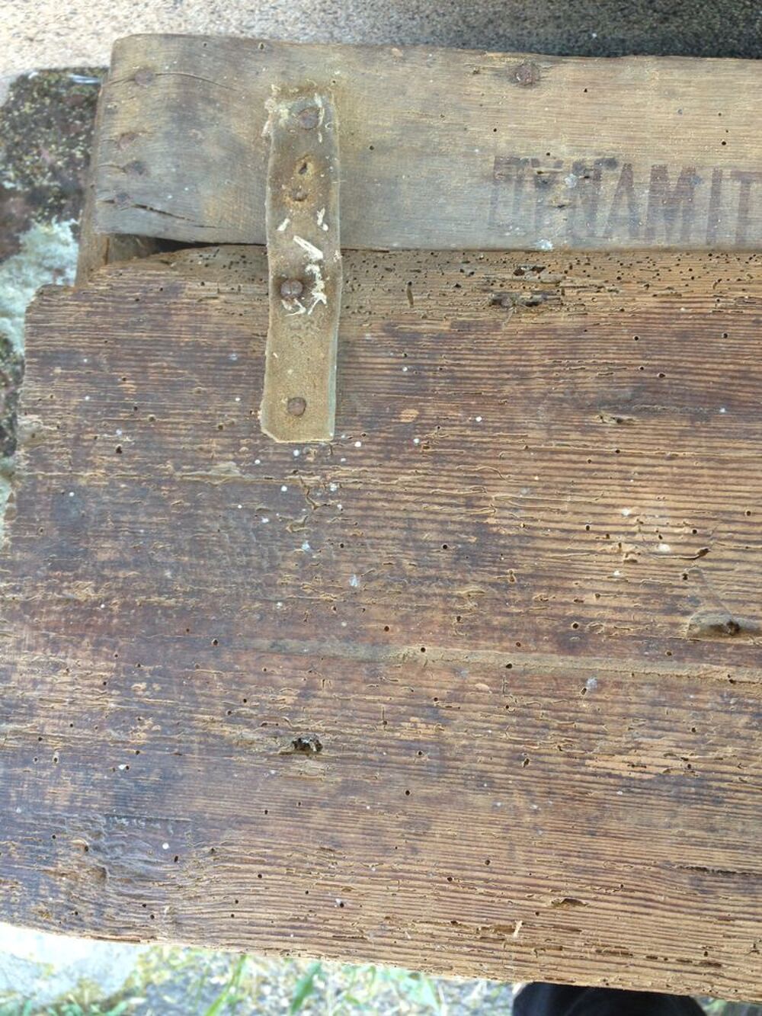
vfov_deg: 52.6
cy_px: 508
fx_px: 1027
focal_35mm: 35
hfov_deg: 40.7
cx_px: 381
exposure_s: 1/24
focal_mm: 4.28
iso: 50
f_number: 2.4
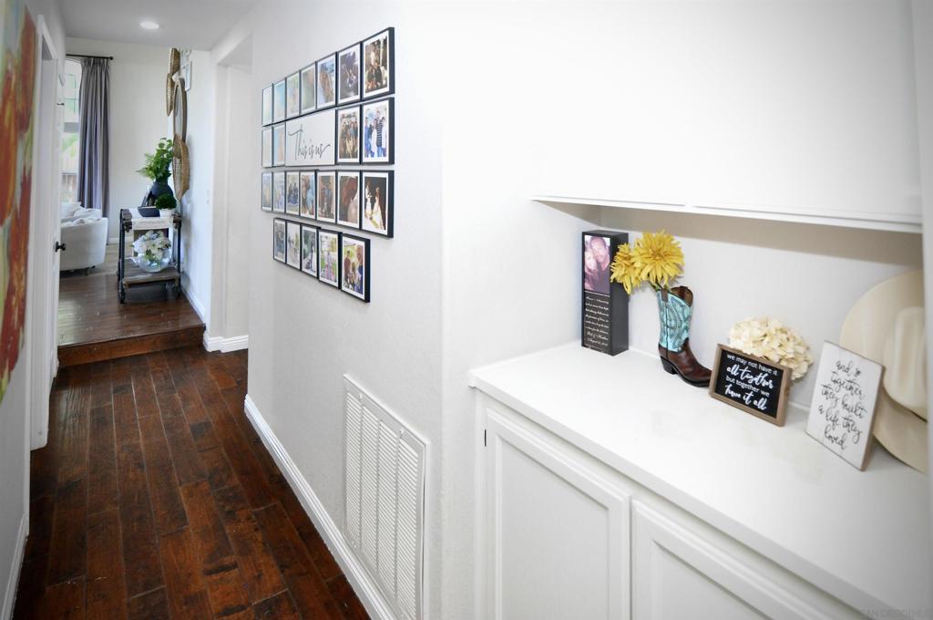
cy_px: 310
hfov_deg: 95.1
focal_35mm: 16
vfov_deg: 71.9
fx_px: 427
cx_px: 466
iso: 800
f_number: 3.2
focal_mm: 11
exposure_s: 1/40
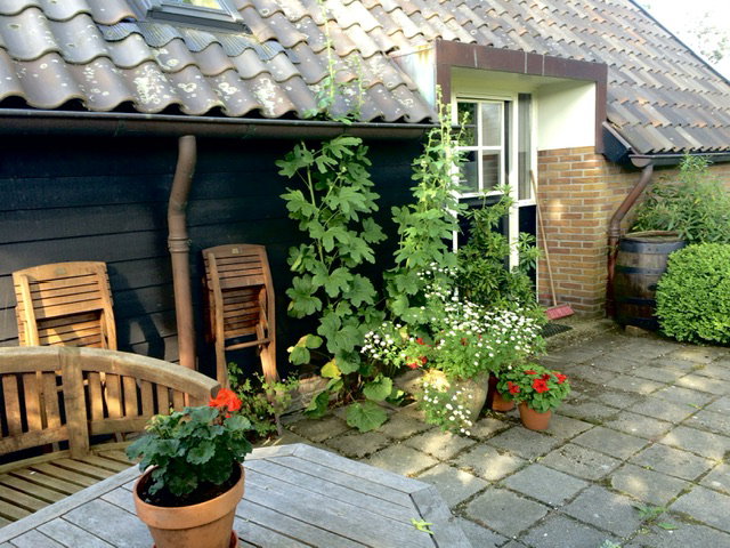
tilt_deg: -7.7
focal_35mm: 29
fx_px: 612
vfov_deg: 48.2
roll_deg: +2.5
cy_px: 274
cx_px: 365
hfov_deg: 61.7
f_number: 2.2
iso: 40
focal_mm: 4.15
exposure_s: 1/60
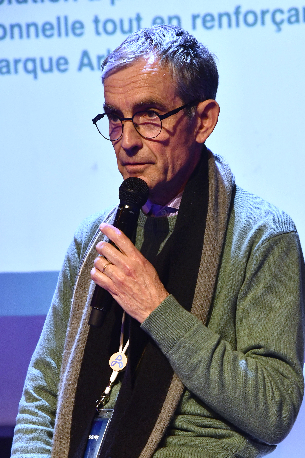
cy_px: 229
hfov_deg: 11.4
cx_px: 152
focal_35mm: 120
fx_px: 1525
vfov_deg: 17.1
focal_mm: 80
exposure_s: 1/80
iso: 1250
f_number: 5.6
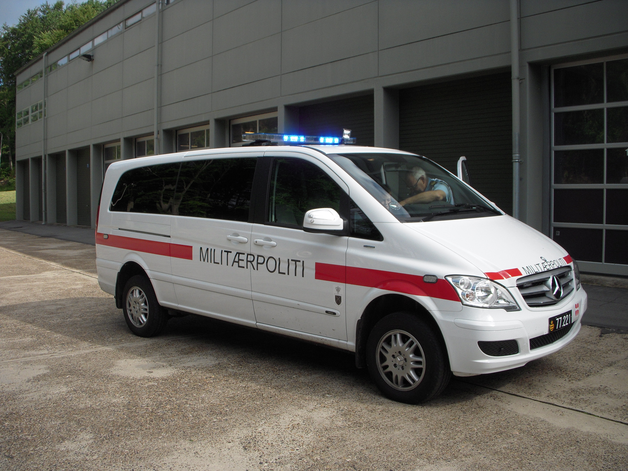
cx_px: 314
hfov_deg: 49.0
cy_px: 236
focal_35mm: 38
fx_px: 689
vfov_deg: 37.7
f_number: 3.3
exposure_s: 1/640
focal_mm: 6.3
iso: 100
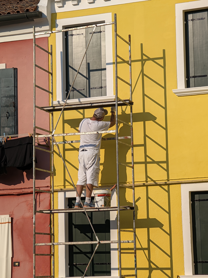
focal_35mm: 105
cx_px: 104
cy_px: 139
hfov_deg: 14.1
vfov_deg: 18.7
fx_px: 841
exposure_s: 1/1287
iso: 30
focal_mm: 19.52
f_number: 2.84
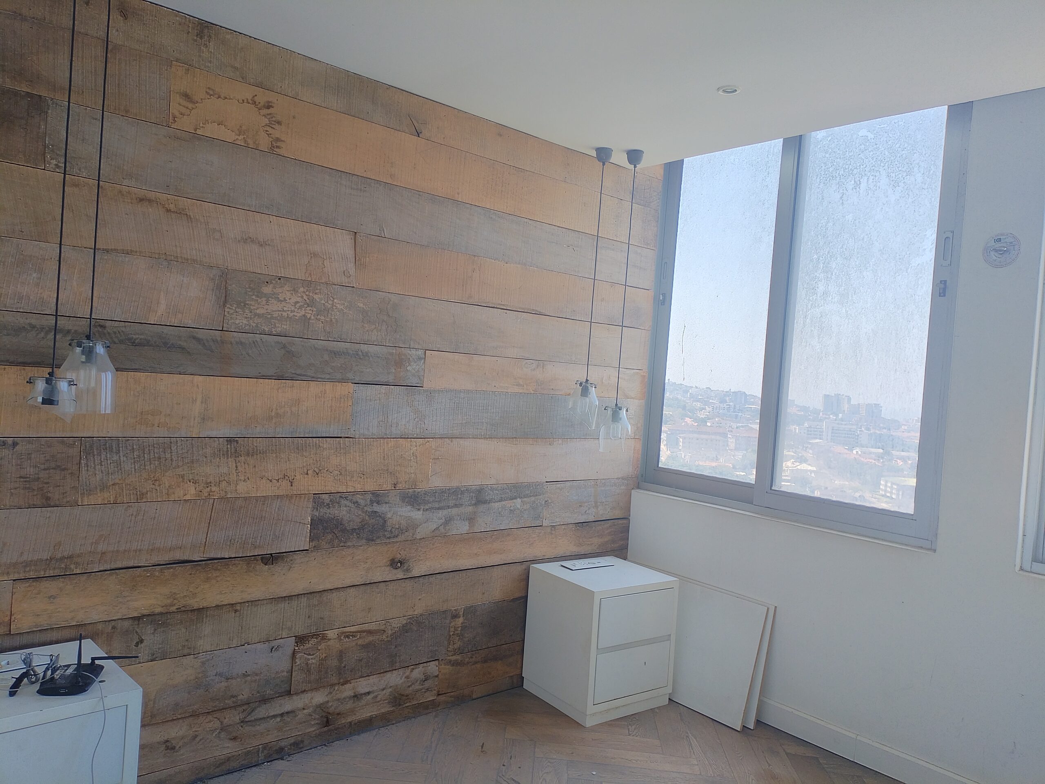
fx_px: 785
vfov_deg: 53.1
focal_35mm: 26
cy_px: 392
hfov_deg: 67.3
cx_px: 522
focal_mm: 4.25
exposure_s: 1/100
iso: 133
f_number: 1.8
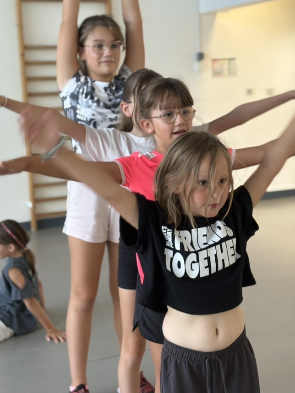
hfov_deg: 23.6
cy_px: 169
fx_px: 705
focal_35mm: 62
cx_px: 158
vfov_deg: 31.2
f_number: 1.6
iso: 80
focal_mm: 5.96
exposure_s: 1/60
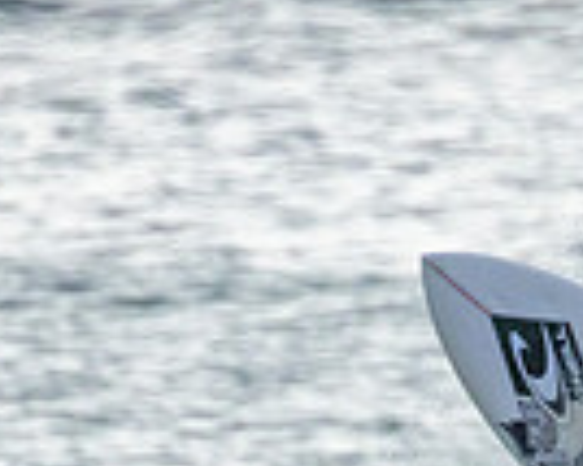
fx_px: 48416
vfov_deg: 0.6
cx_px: 431
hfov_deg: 0.7
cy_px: 677
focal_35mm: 2808
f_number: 11
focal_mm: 690
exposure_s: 1/2000
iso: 6400
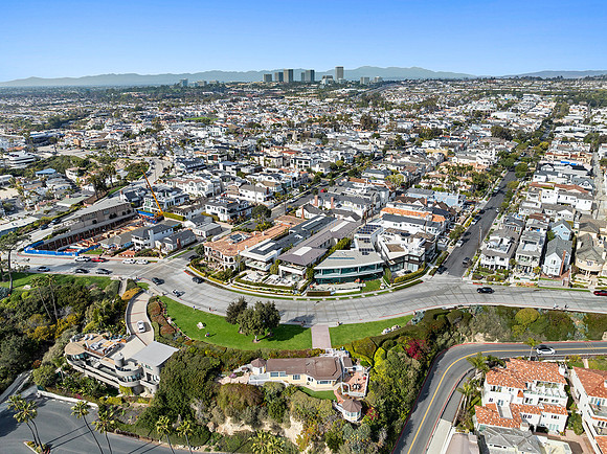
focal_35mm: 24
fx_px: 420
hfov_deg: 71.6
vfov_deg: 56.7
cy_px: 227
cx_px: 304
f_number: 2.8
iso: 100
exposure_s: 1/100
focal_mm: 12.29
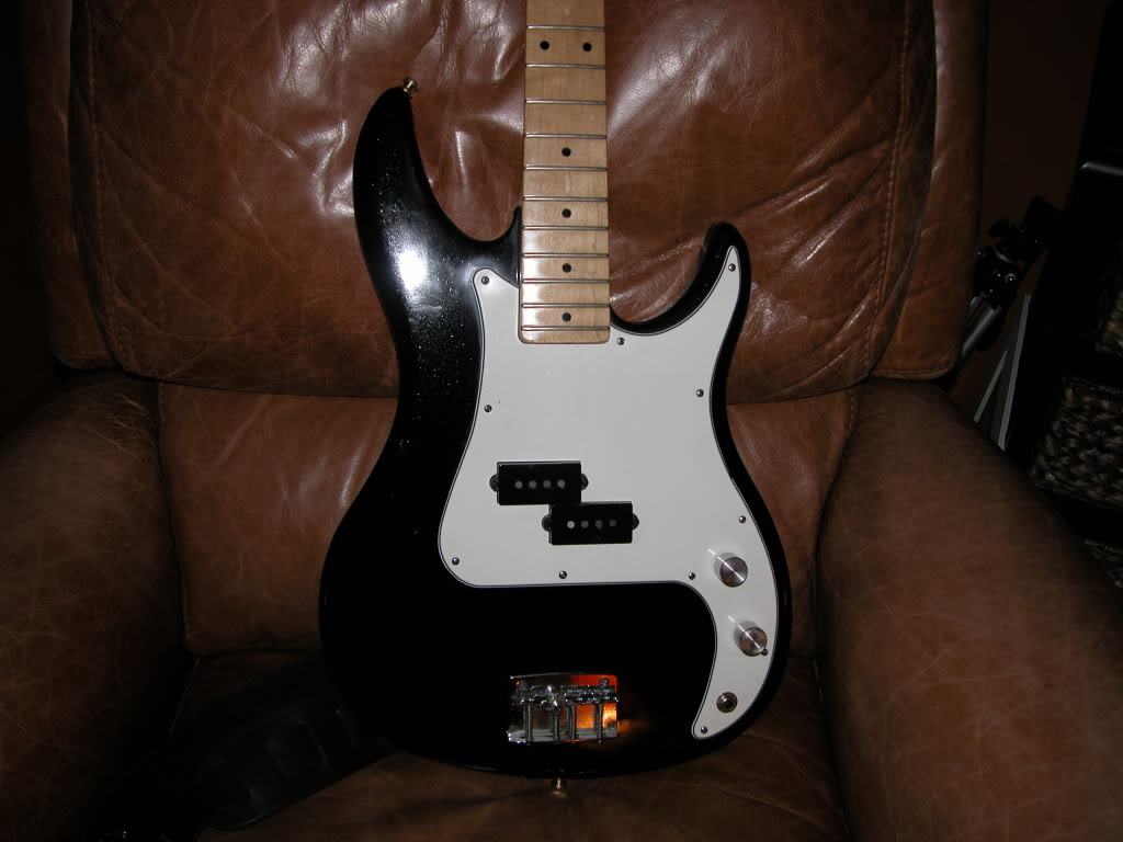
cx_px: 562
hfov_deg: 52.6
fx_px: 1135
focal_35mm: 35
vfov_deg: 40.7
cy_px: 421
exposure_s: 1/60
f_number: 2.8
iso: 100
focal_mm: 8.9
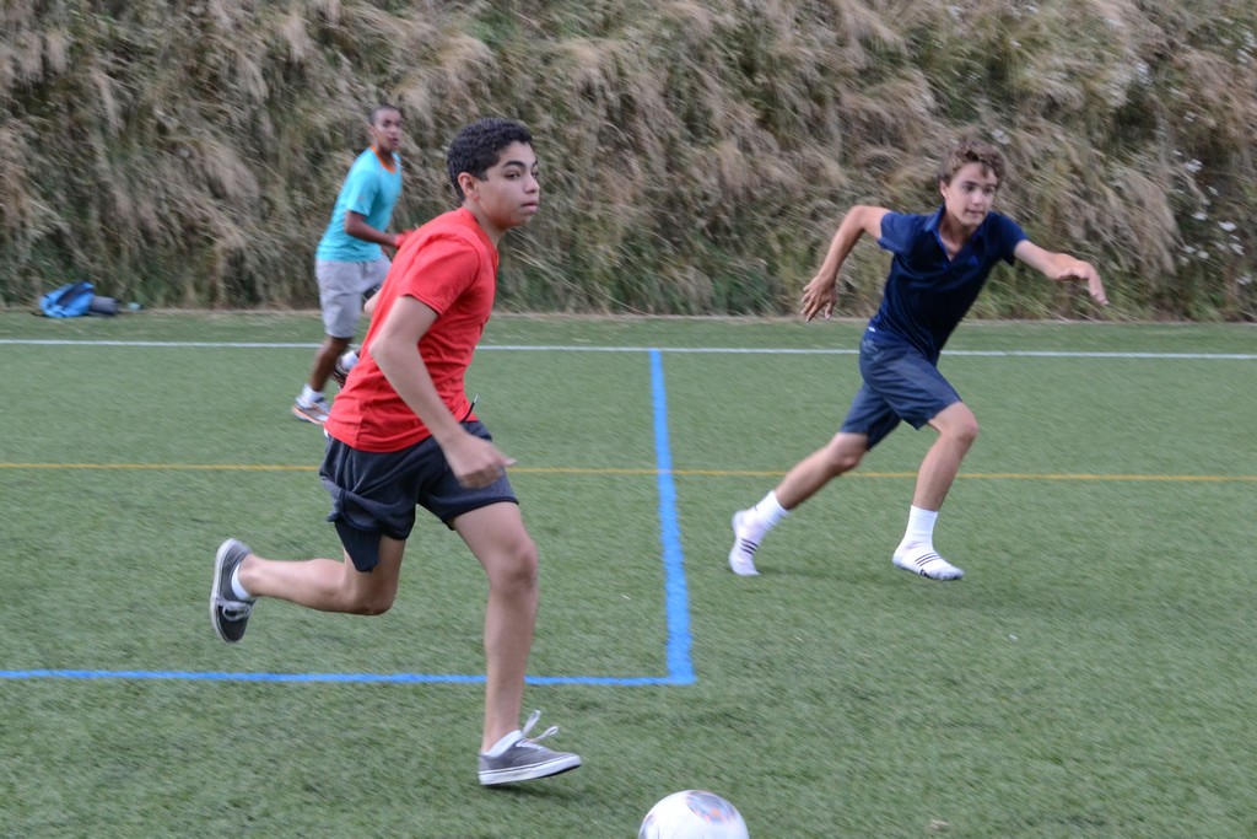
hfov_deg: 30.5
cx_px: 628
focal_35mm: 66
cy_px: 420
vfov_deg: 20.6
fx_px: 2305
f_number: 8
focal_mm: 44
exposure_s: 1/250
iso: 1600
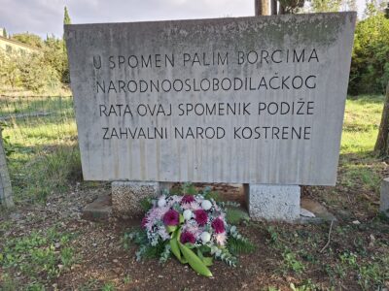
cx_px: 194
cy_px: 146
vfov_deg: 58.9
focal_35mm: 23
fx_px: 258
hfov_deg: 73.9
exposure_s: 1/175
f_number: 1.8
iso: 32
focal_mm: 5.54
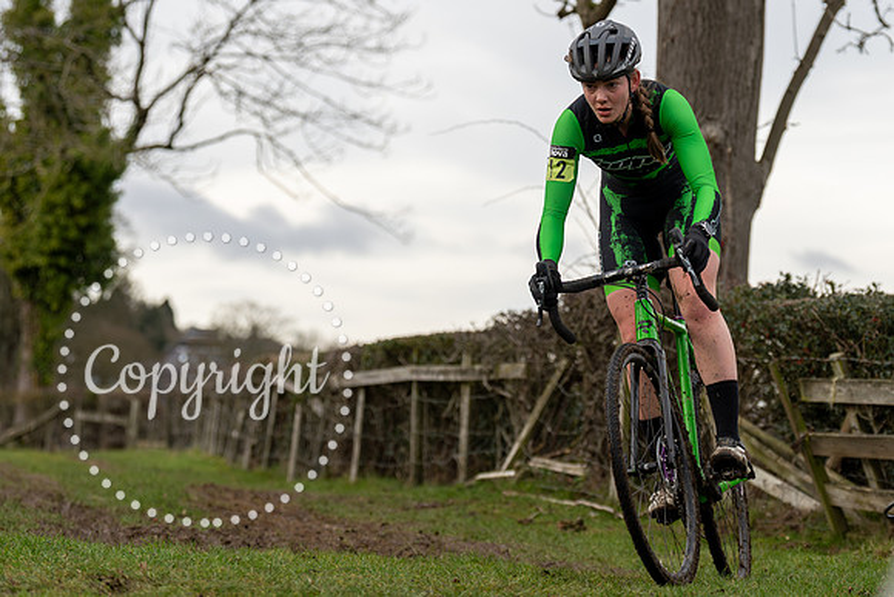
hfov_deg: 14.7
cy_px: 190
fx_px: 3457
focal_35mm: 139
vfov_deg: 9.9
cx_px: 663
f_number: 3.5
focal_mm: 92
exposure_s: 1/1000
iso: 400
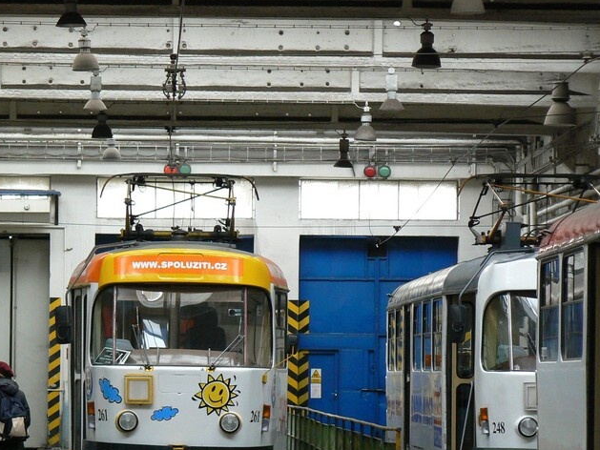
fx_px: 3225
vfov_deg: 8.0
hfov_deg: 10.6
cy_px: 303
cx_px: 176
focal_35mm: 186
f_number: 3.2
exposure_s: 1/80
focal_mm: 21.6
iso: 200
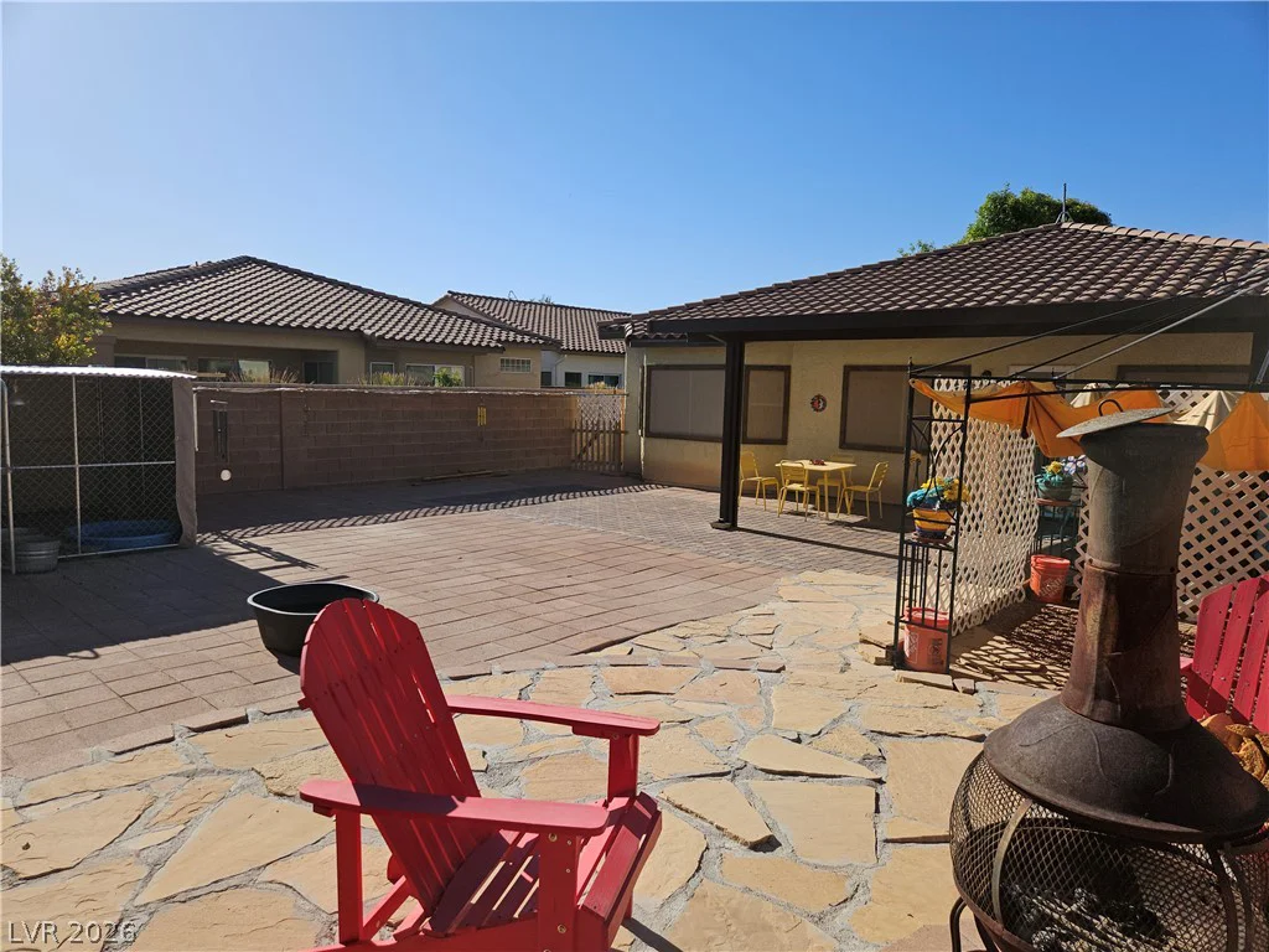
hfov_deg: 73.9
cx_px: 634
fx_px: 843
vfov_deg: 58.9
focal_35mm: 23
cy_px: 476
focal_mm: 5.4
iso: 25
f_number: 1.8
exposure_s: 1/2737
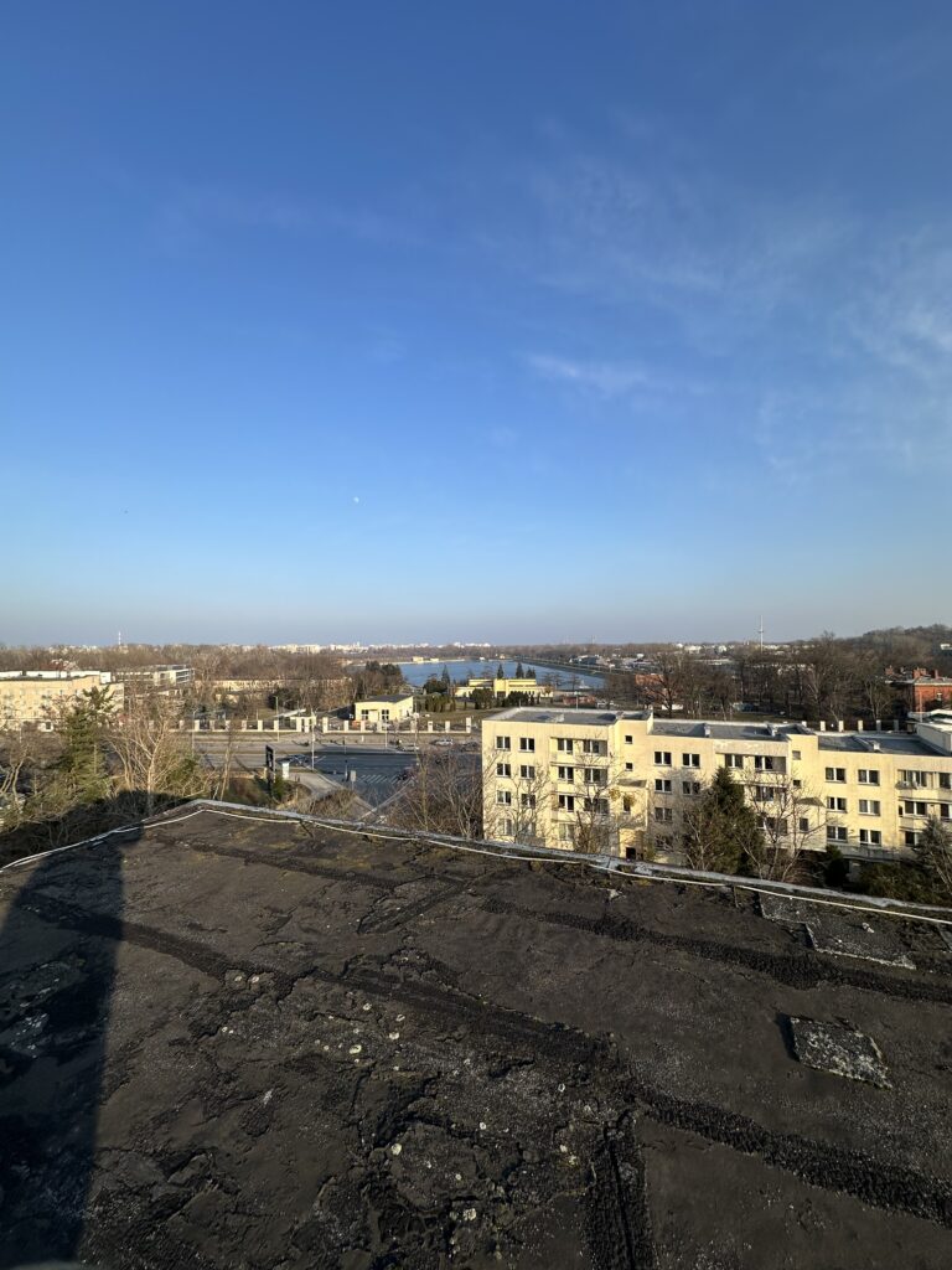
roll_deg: -0.1
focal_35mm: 14
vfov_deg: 102.1
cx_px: 476
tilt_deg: +4.3
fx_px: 513
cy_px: 635
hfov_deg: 85.7
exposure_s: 1/1383
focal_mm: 2.22
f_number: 2.2
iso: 50
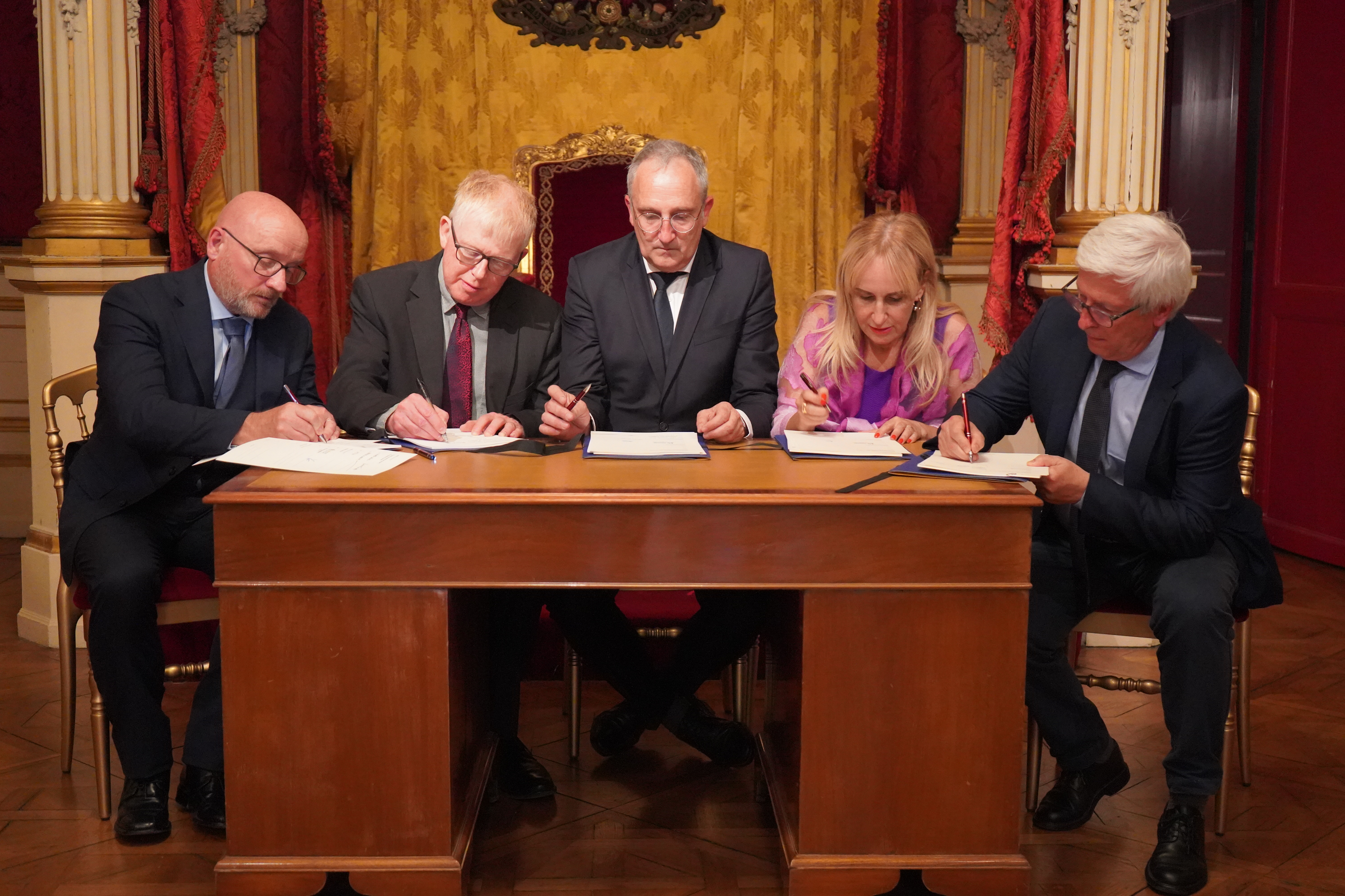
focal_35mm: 43
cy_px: 448
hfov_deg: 45.4
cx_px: 672
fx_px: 1606
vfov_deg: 31.2
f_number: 4.5
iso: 12800
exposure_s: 1/100
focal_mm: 43
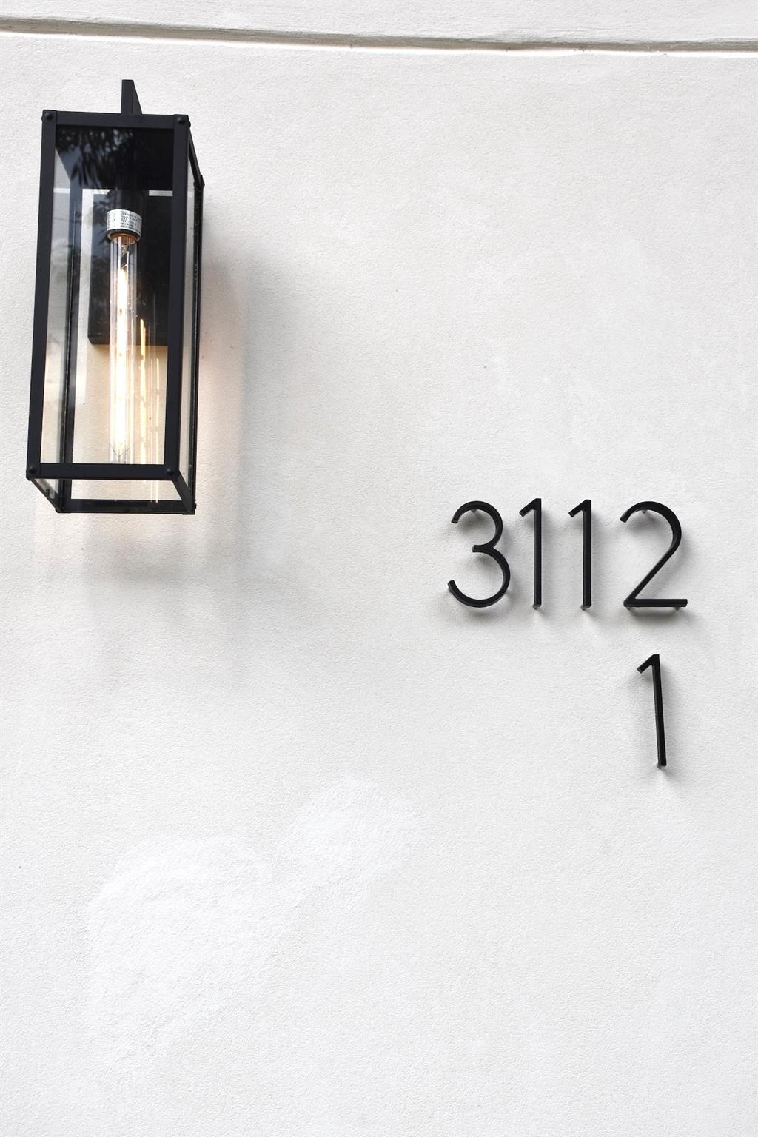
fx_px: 1516
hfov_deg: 28.1
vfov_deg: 41.1
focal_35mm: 48
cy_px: 568
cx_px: 379
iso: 200
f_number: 9
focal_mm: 32
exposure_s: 1/320
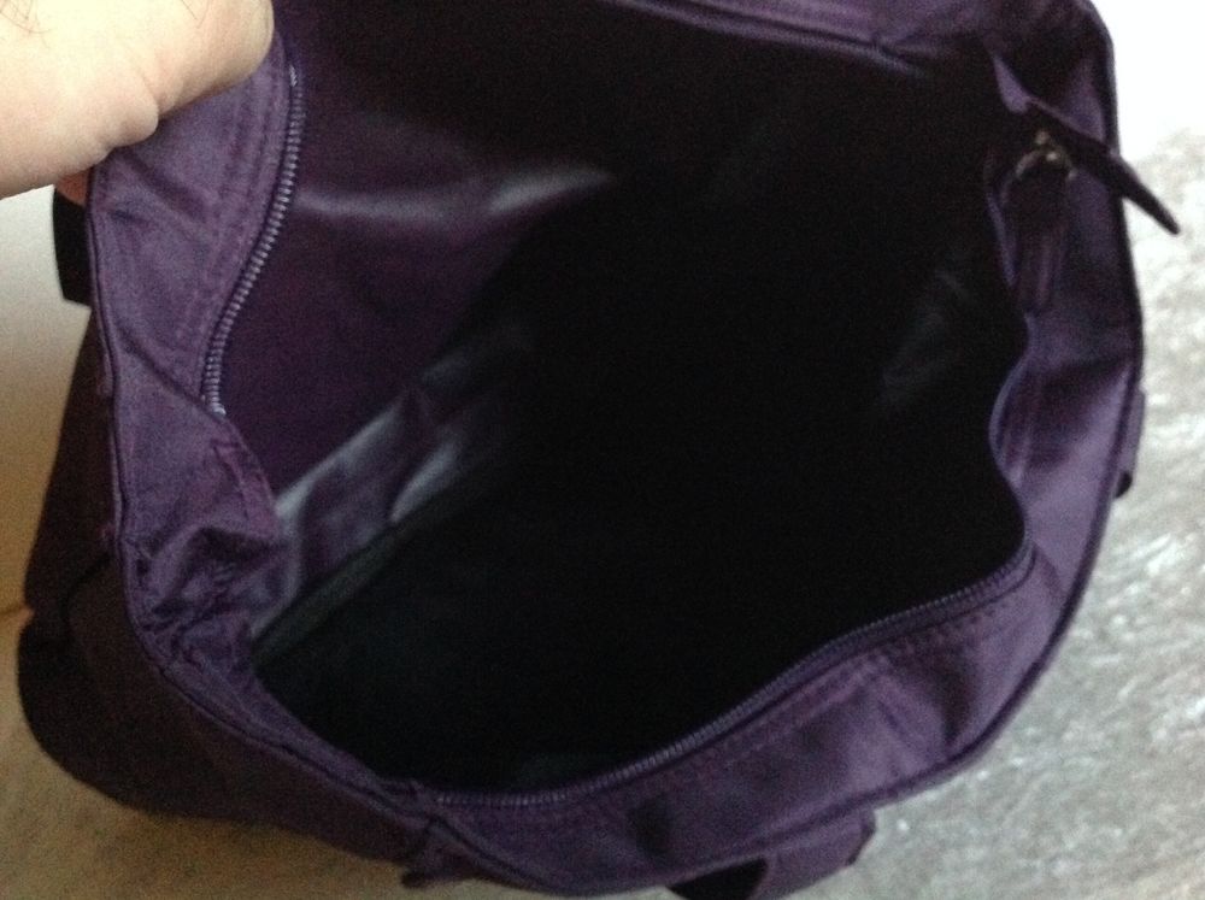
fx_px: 1217
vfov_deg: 40.6
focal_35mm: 35
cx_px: 602
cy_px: 450
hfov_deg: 52.7
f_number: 2.4
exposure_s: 1/15
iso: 800
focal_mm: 4.28
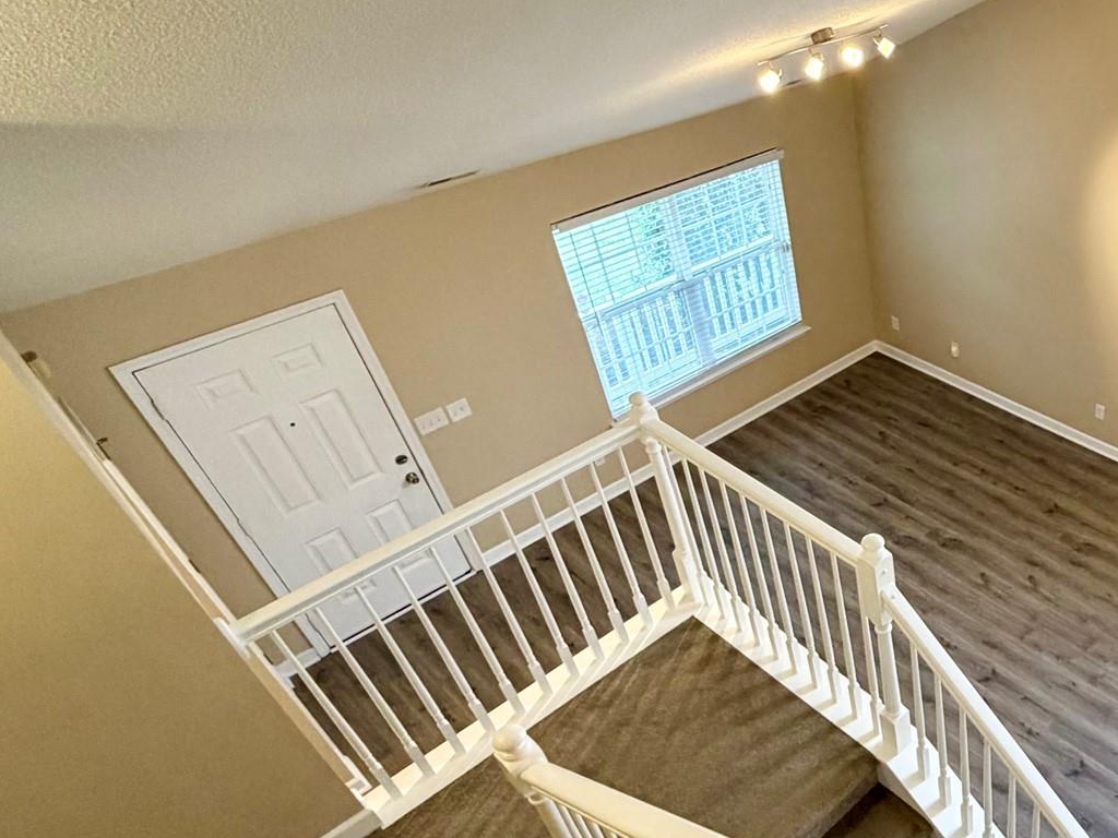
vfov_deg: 49.5
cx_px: 997
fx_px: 904
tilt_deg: -40.2
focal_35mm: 28
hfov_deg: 55.4
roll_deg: +1.4
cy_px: 499
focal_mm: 2.22
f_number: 2.2
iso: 200
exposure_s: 1/60
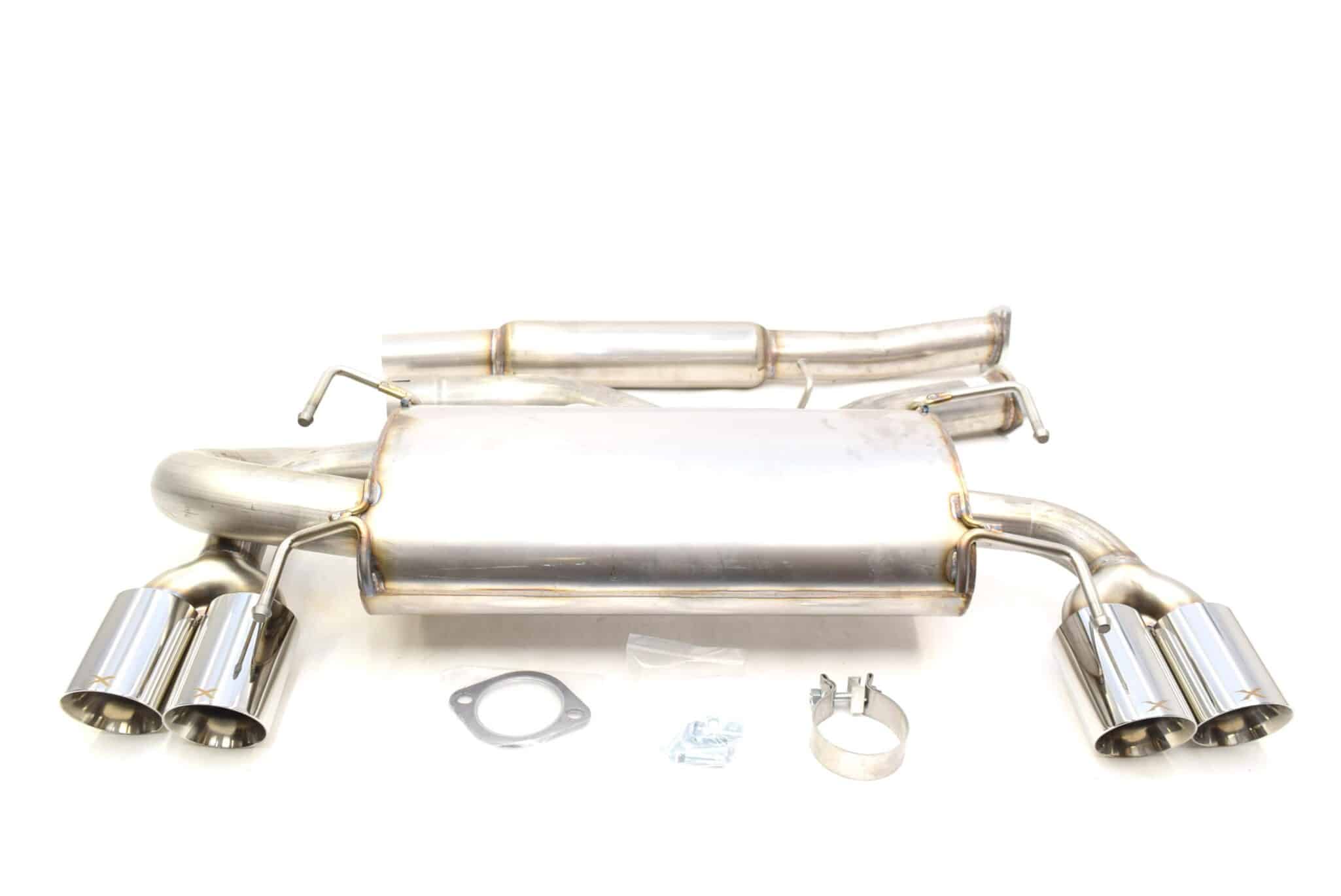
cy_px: 448
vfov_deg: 43.7
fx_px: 1118
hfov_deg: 61.9
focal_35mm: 30
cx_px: 670
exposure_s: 1/125
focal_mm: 20
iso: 400
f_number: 5.6
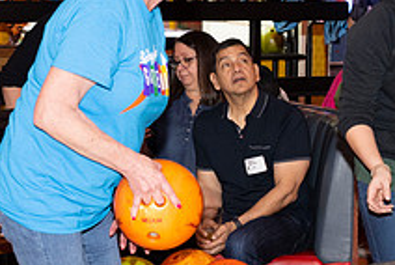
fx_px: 1560
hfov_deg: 14.4
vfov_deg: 9.7
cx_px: 253
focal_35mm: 142
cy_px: 195
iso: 2000
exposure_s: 1/100
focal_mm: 52
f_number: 5.6
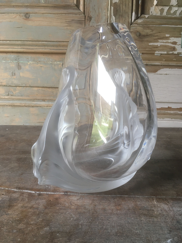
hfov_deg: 48.2
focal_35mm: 29
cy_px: 122
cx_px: 91
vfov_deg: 61.7
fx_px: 203
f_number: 2.2
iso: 50
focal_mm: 4.15
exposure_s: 1/33
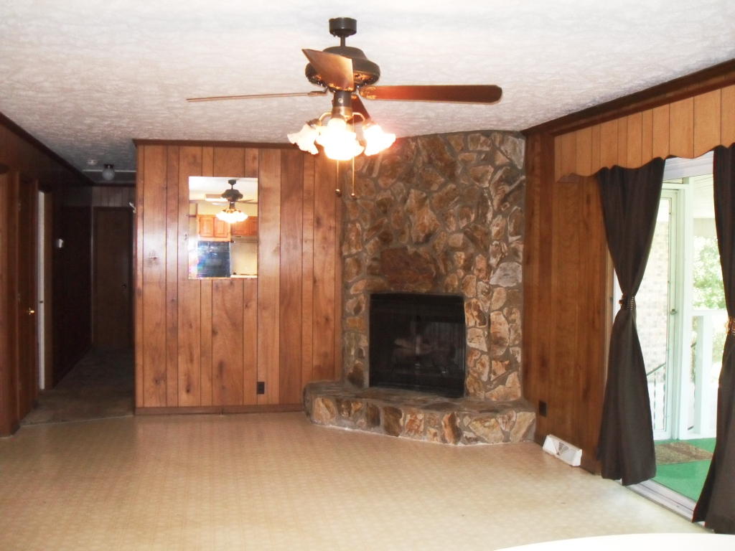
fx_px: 743
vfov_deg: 40.7
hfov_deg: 52.6
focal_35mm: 35
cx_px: 368
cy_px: 276
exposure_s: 1/45
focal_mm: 6.2
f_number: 2.8
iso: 400
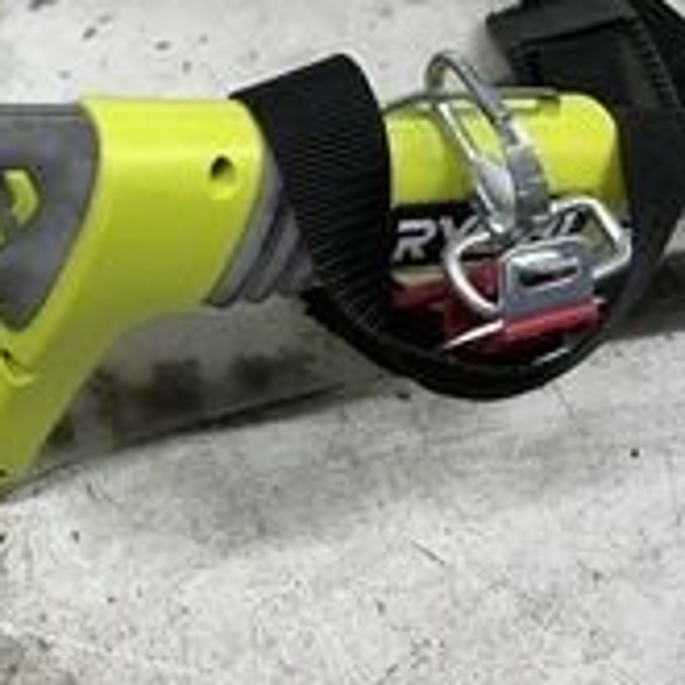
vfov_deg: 28.6
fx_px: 1343
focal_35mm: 60
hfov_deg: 26.5
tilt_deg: -50.5
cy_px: 291
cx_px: -54
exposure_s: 1/120
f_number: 1.8
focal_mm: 3
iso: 50
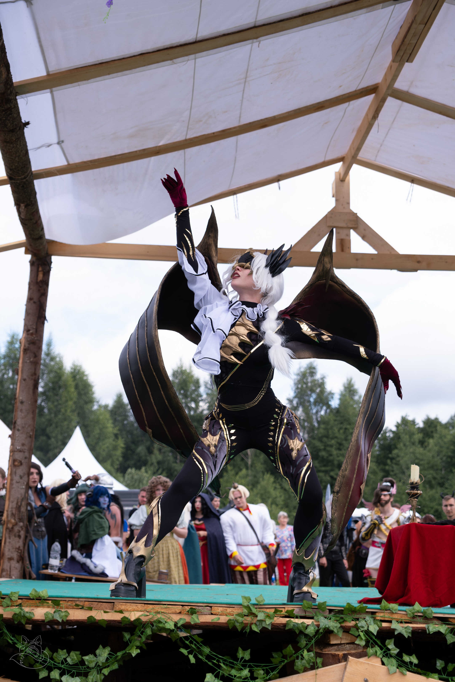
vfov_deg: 37.5
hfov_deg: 25.5
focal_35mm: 53
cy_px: 341
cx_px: 228
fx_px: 1005
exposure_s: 1/1250
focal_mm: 35.3
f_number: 3.2
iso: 200
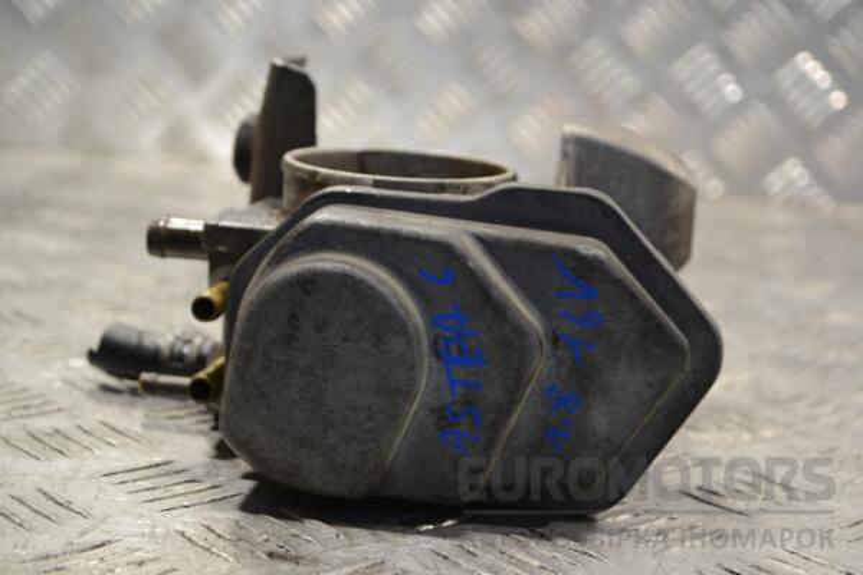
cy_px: 288
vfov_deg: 19.7
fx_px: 1654
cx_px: 432
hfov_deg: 29.2
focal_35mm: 69
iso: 360
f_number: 5.3
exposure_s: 1/30
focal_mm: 46
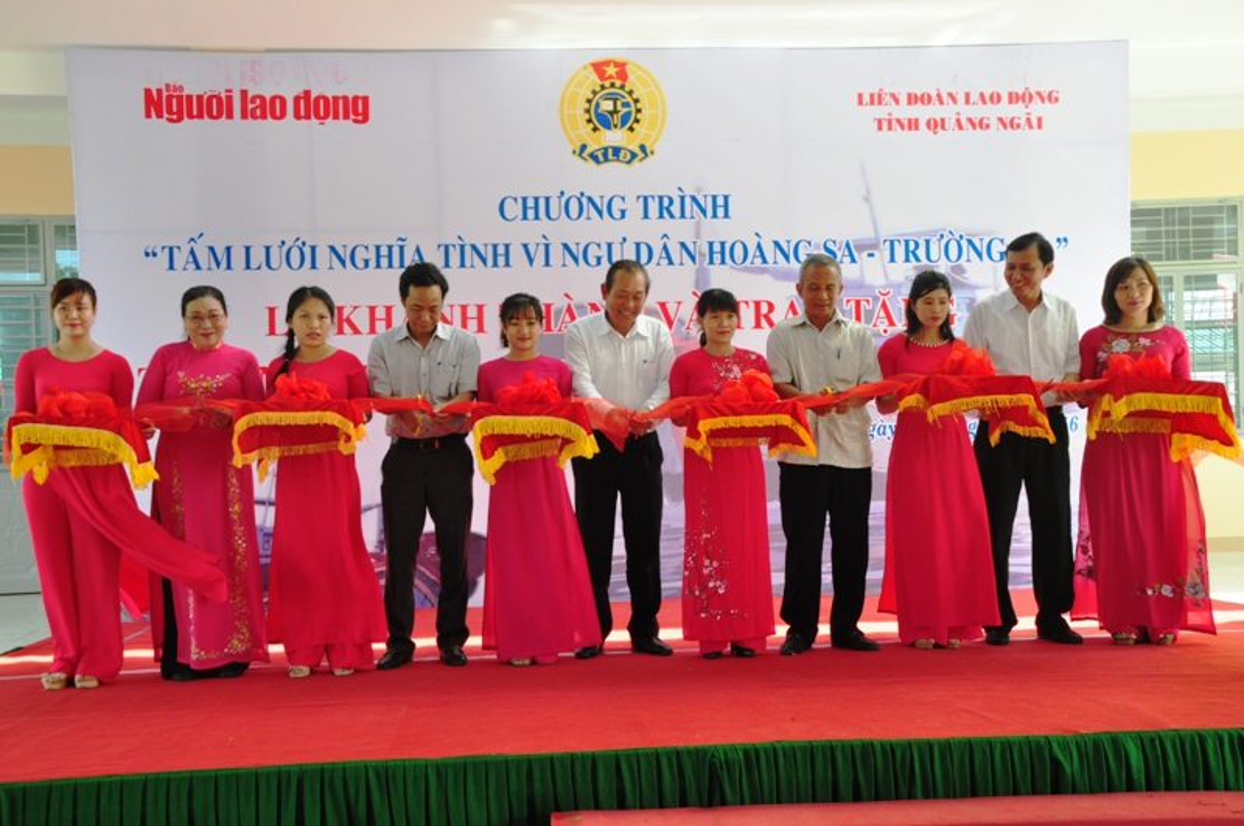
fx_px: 1346
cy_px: 413
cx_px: 622
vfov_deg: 34.1
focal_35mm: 39
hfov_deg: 49.6
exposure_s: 1/200
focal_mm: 26
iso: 800
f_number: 7.1
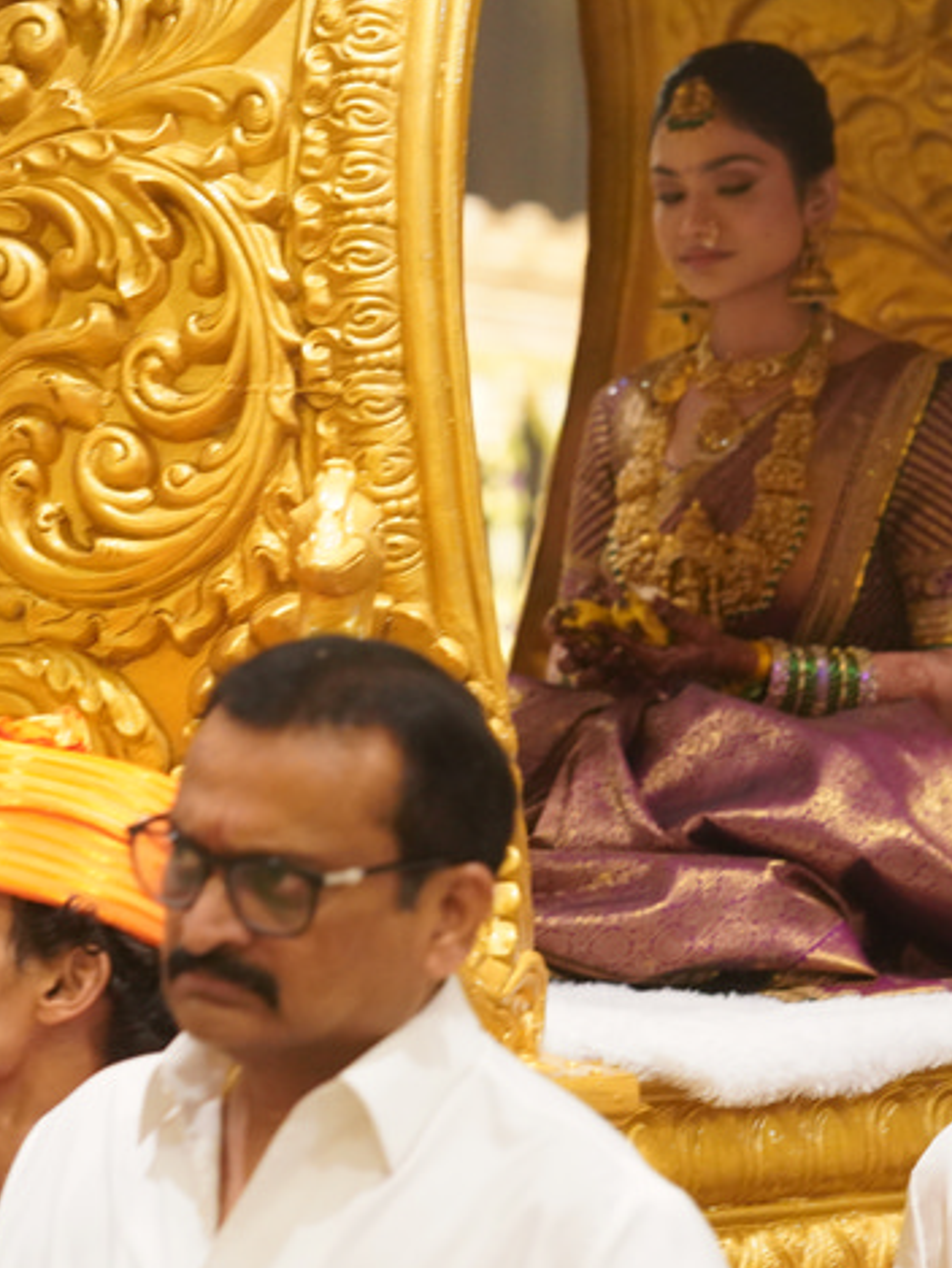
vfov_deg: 10.5
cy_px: 568
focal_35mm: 188
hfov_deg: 7.9
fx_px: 6891
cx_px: 191
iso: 3200
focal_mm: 85
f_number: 3.2
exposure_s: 1/100
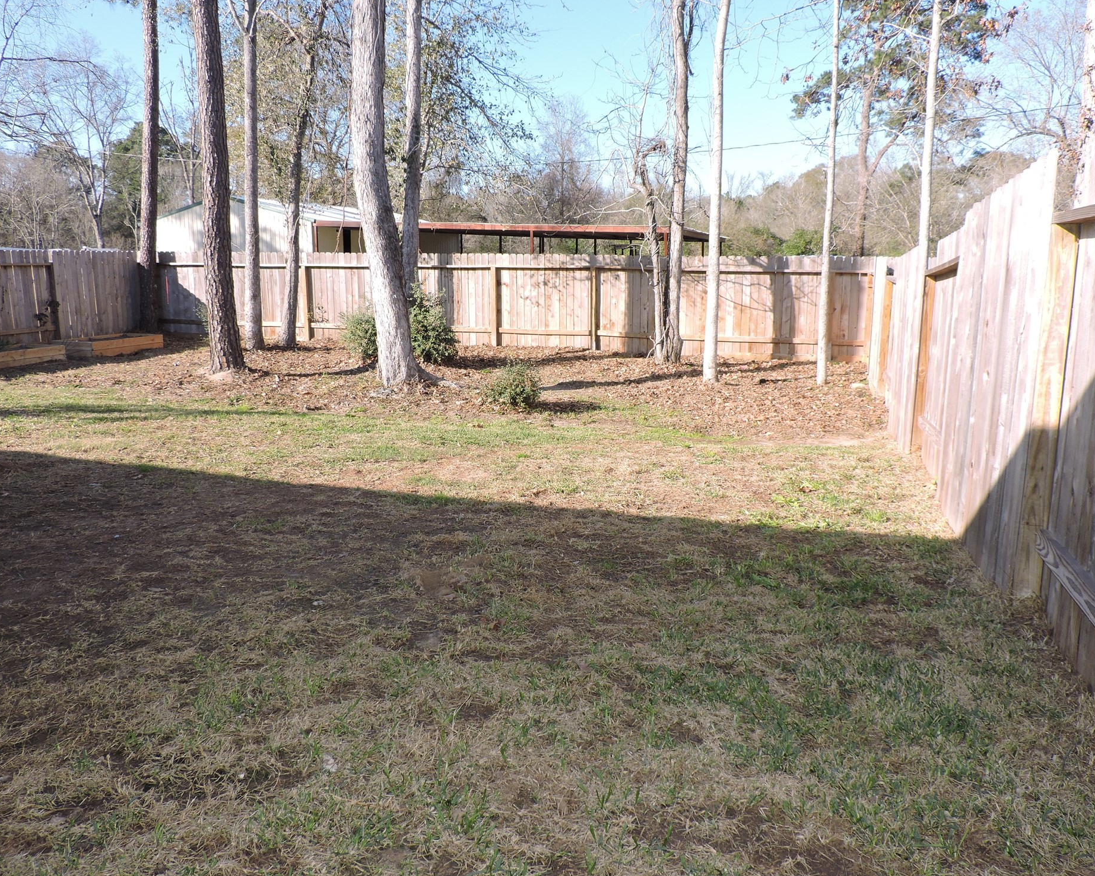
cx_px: 525
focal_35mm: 26
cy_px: 421
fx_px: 843
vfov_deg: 54.9
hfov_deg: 66.0
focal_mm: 4.3
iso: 100
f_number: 3
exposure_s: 1/500
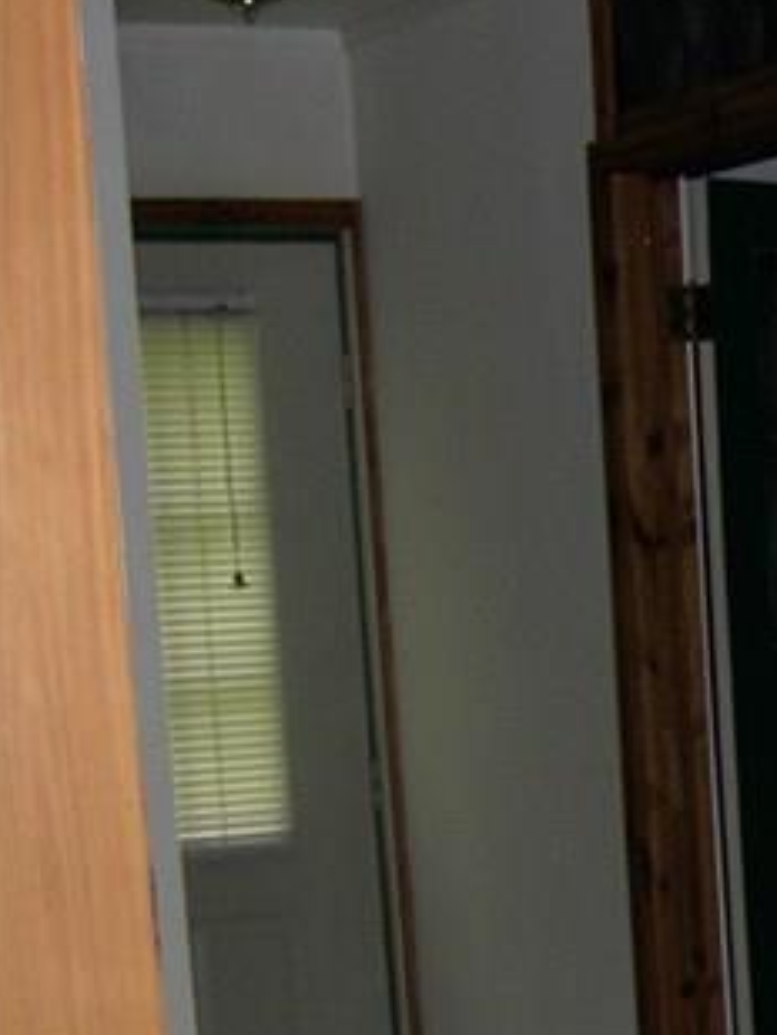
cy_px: 1159
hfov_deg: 10.5
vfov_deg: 15.2
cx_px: 1701
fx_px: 3768
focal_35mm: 126
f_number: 2.8
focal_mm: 8
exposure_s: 1/60
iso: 100
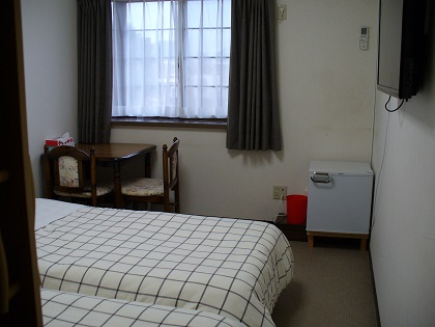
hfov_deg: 50.1
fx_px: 465
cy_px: 164
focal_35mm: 37
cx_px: 218
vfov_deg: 38.7
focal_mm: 6.1
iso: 100
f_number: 2.8
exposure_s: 1/40
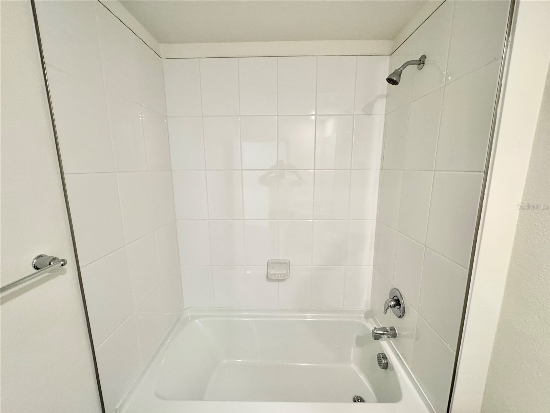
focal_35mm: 14
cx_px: 275
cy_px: 206
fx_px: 222
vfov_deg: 85.7
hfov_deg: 102.1
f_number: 2.2
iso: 320
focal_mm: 2.22
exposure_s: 1/120
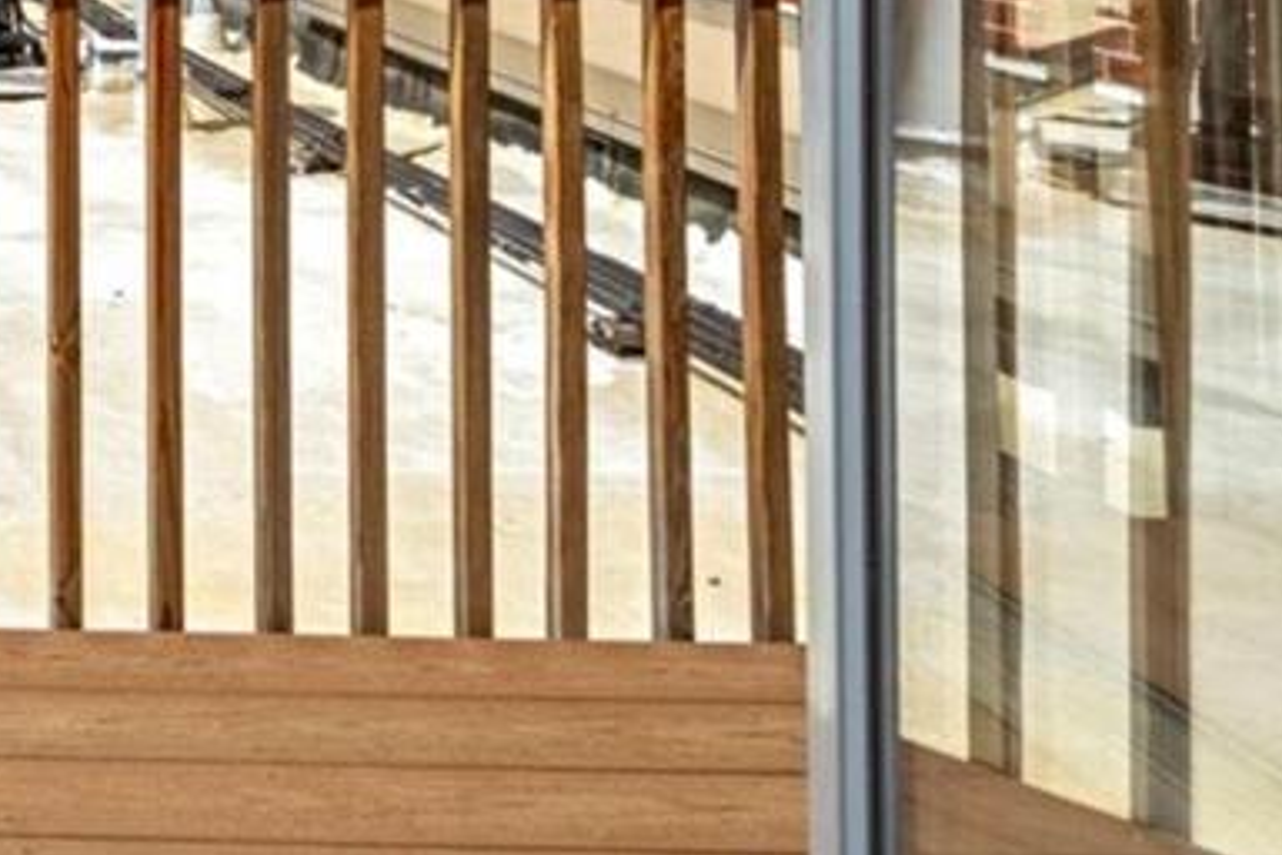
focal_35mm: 48
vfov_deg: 24.4
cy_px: -264
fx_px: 1709
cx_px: -401
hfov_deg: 31.4
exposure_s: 1/1250
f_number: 8
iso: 640
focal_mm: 18
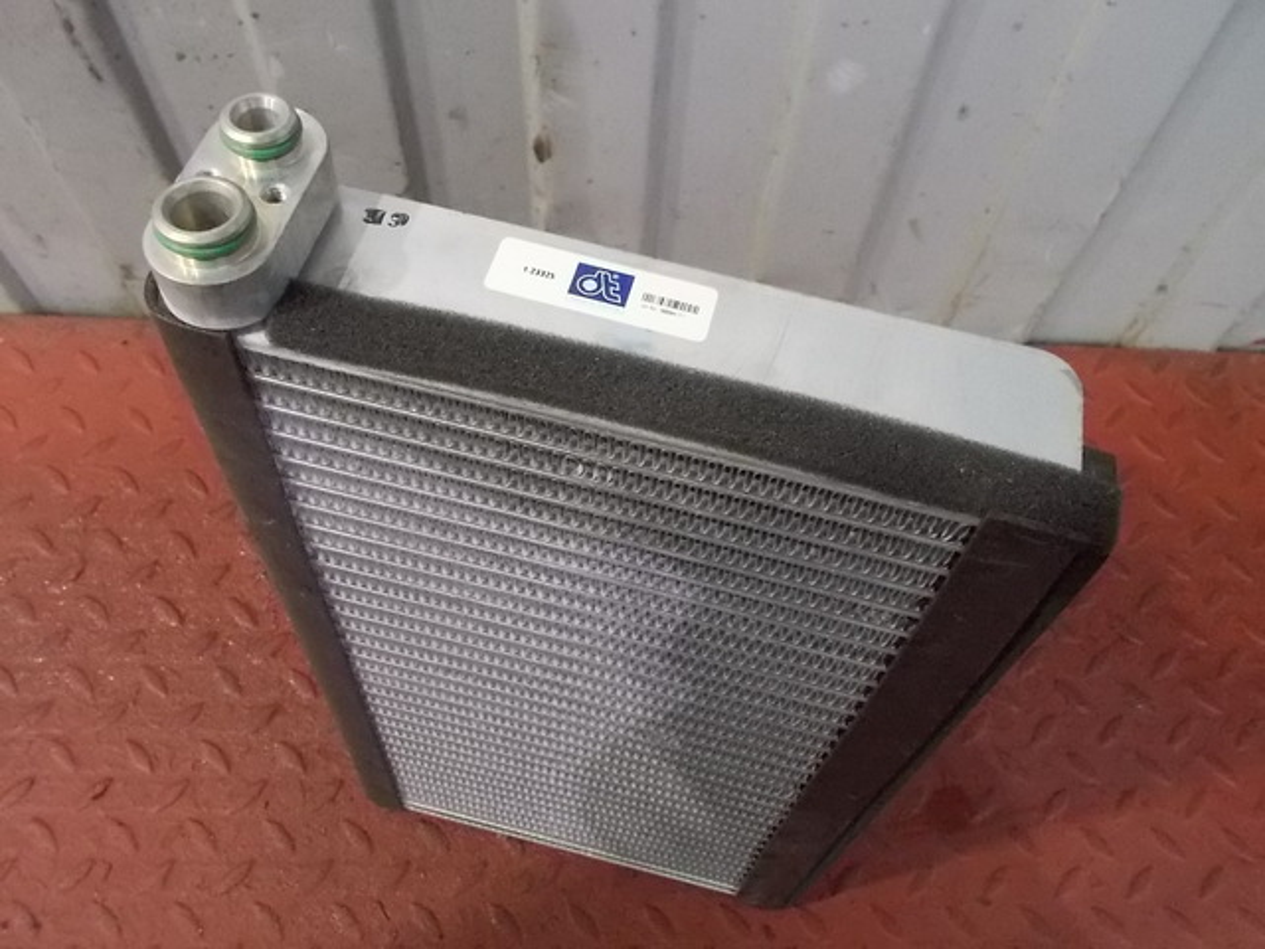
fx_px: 1060
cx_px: 632
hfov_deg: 61.7
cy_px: 474
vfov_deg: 48.2
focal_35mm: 29
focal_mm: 4.1
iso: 800
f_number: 3.3
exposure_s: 1/40
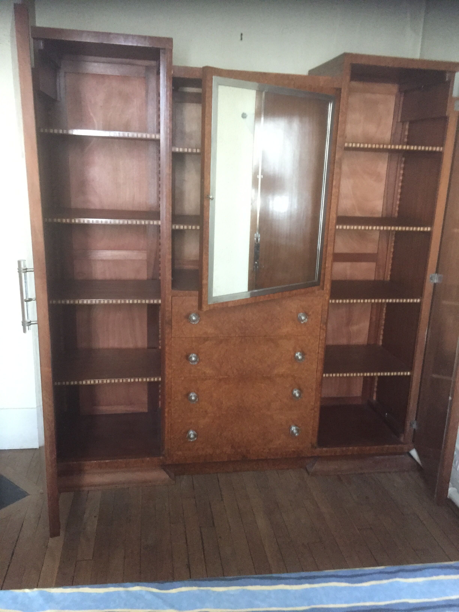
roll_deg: -2.3
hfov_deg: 48.2
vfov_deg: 61.7
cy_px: 306
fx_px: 513
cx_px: 230
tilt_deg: -14.6
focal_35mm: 29
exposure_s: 1/17
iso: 320
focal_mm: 4.15
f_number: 2.2
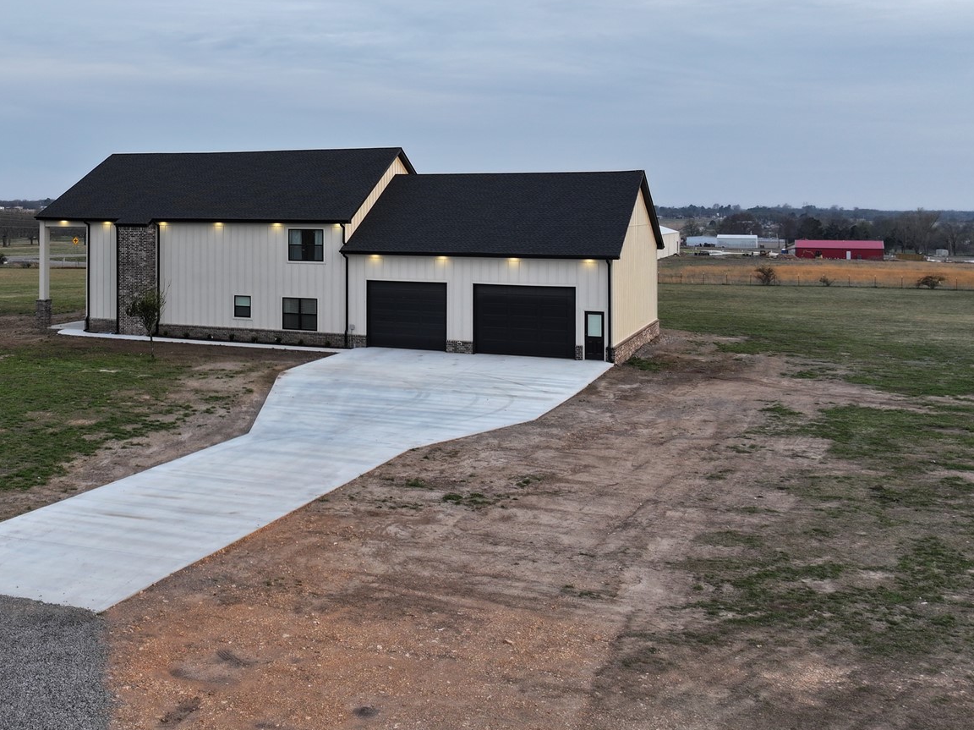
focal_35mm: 40
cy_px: 194
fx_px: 1125
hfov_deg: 45.0
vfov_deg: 35.2
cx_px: 227
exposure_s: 1/160
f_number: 2.8
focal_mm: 12.29
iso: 100
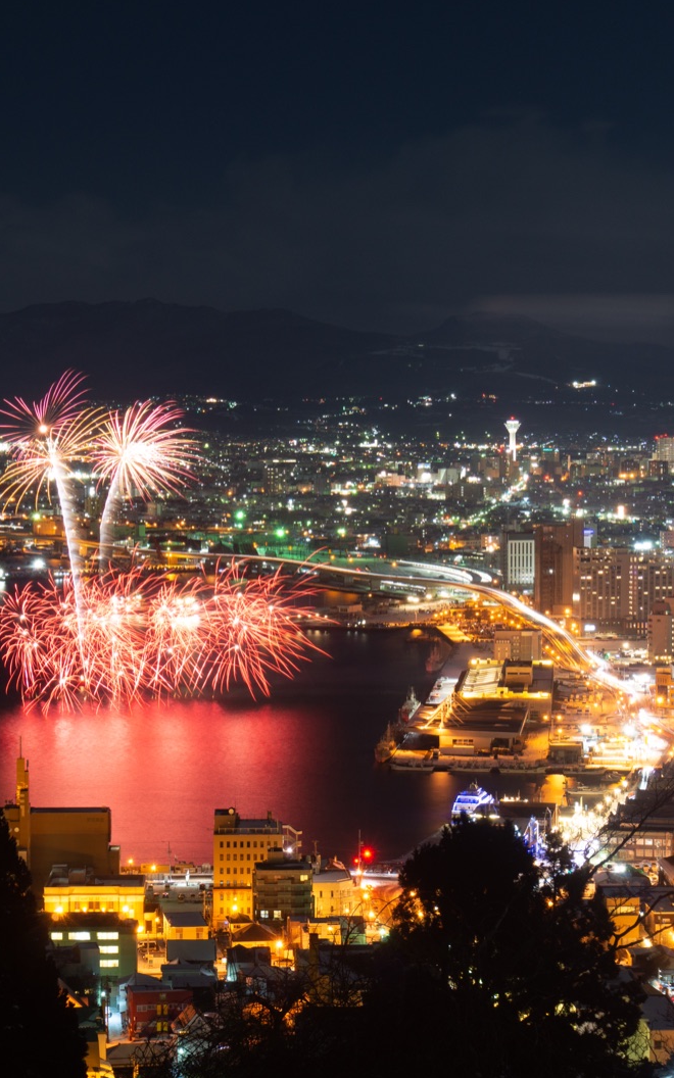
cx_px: 300
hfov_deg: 14.8
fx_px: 2586
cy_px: 538
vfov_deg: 23.6
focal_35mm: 88
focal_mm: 38
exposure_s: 18
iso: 100
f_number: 8
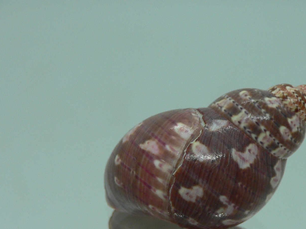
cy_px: 181
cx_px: 211
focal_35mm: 58
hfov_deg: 32.9
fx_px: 513
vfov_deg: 24.8
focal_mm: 4.6
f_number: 2.8
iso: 80
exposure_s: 1/60
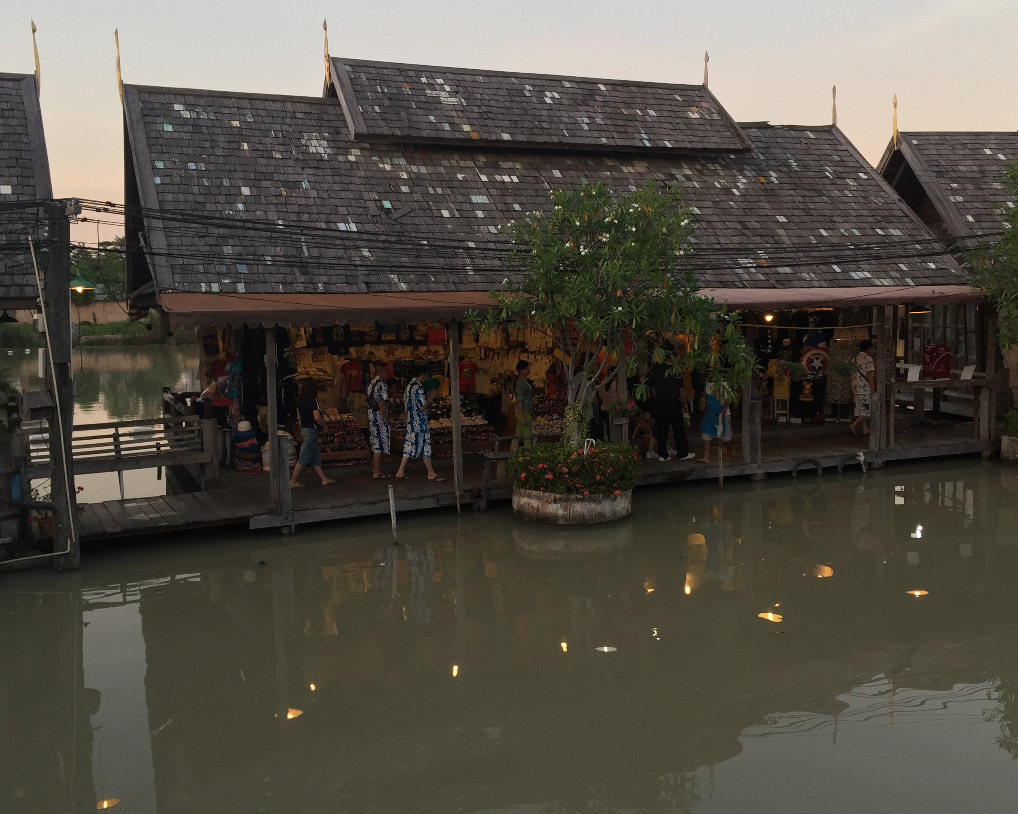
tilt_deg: -4.2
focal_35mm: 33
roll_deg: +0.2
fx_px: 994
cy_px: 381
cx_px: 523
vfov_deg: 44.5
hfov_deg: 54.2
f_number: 2.2
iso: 50
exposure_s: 1/120
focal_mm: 4.15
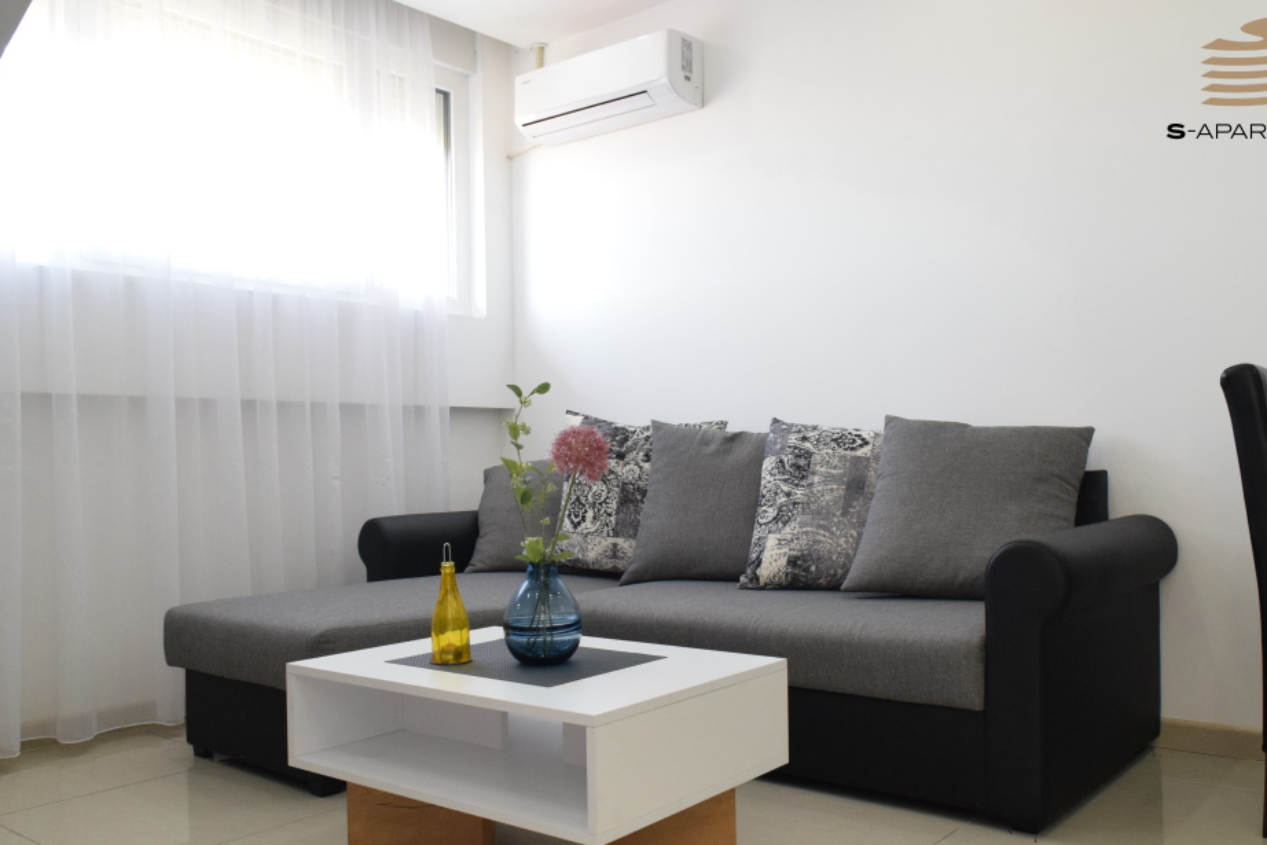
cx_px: 688
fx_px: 1056
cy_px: 468
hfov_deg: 61.8
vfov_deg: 43.6
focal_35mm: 30
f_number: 8
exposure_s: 1/60
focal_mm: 18
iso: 2500
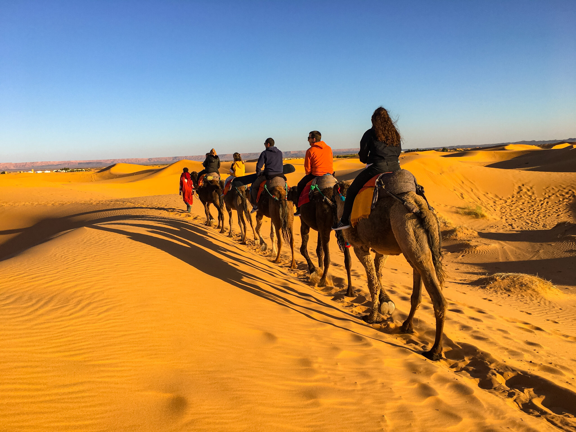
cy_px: 216
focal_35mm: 29
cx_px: 288
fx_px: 483
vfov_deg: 48.2
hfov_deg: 61.7
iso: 25
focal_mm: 4.15
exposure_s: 1/1250
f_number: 2.2
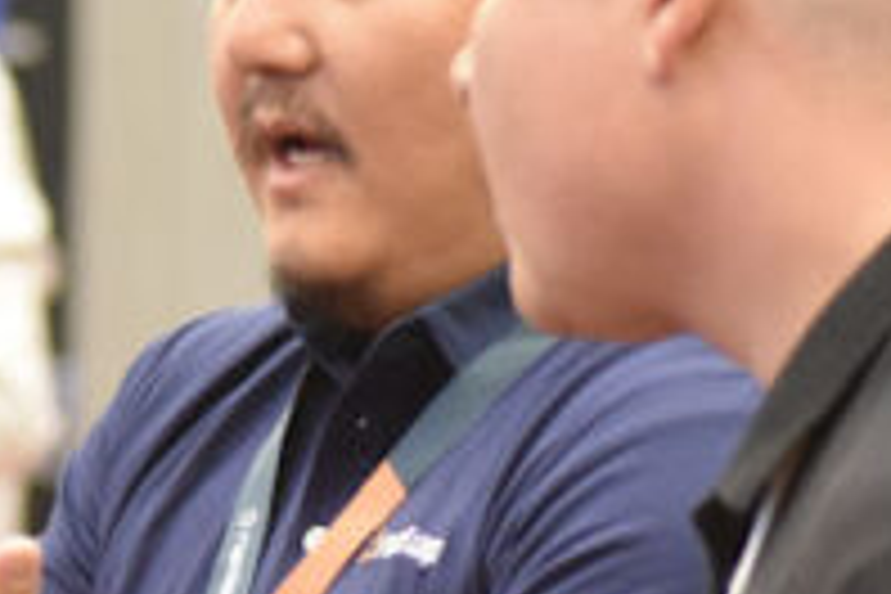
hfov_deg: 4.0
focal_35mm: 518
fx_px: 12819
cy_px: 513
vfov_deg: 2.7
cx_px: -270
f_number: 2.8
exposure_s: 1/125
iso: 4000
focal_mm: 100
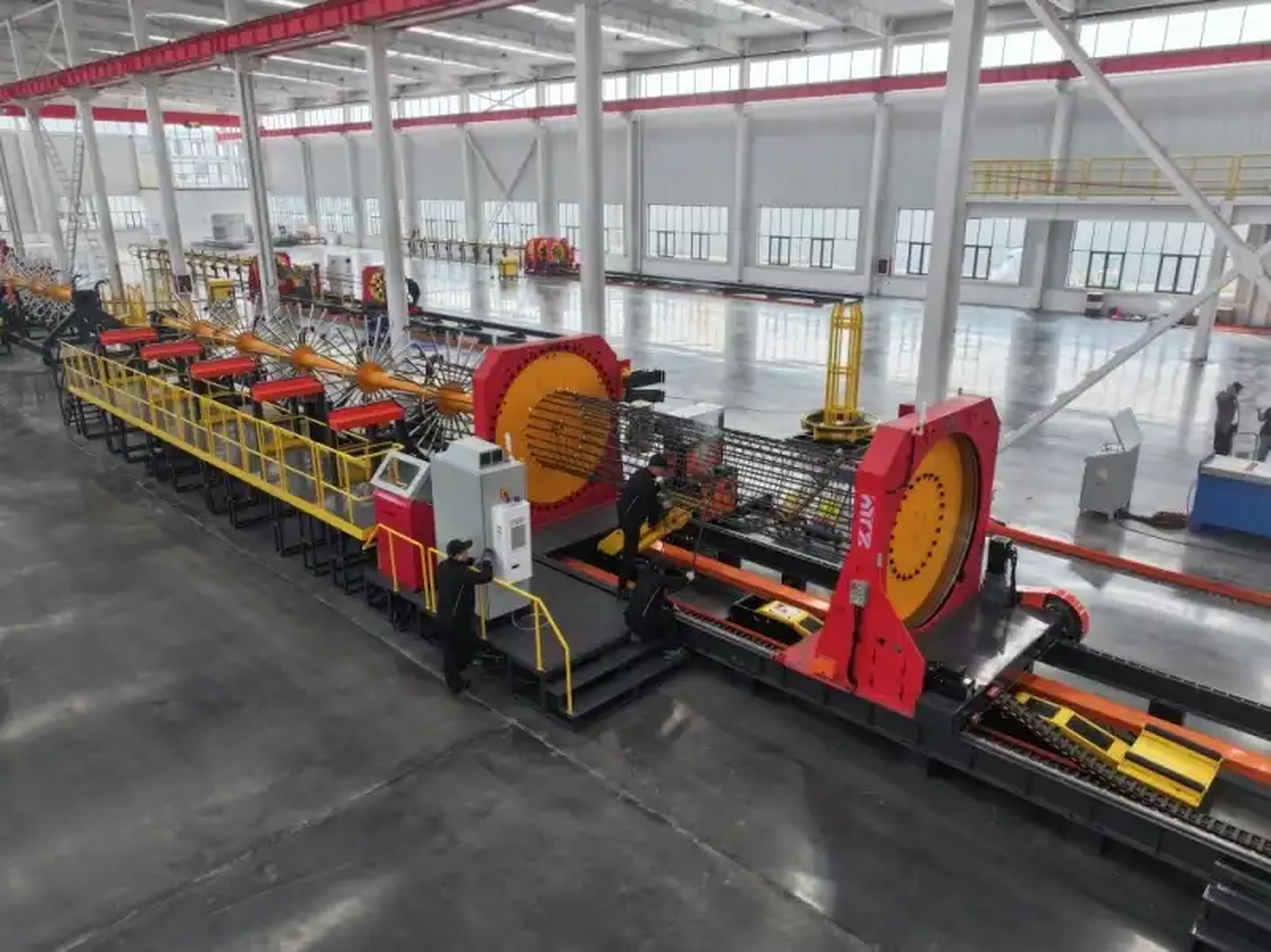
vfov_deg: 56.8
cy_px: 476
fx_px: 881
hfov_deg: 71.6
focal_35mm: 24
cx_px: 636
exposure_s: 1/100
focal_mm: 12.29
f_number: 2.8
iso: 100
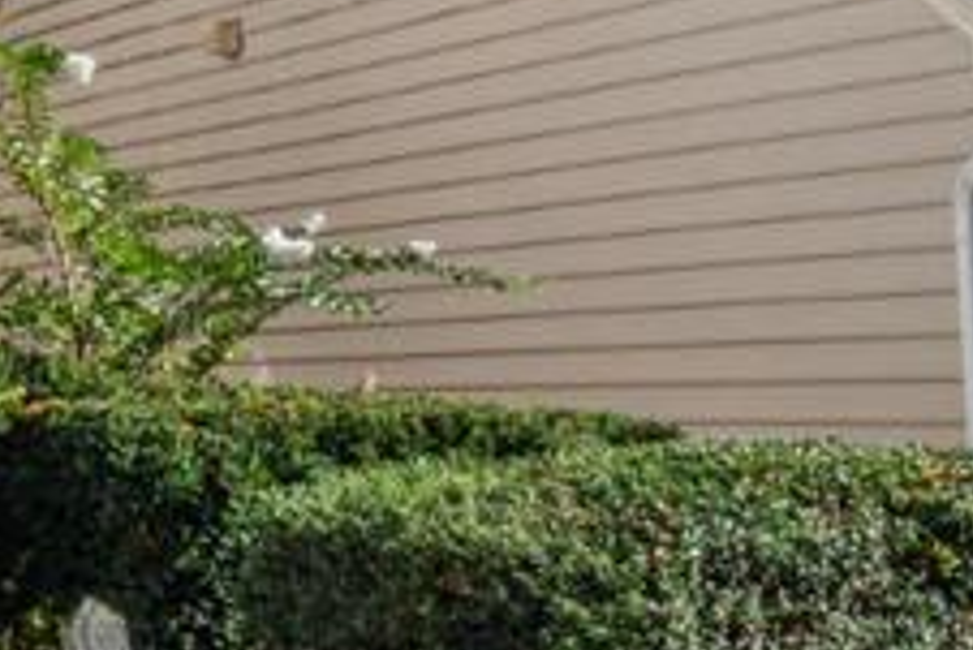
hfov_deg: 11.7
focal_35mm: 140
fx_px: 3786
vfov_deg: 9.4
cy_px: -480
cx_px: -1421
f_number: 16
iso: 100
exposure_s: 1/60
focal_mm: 22
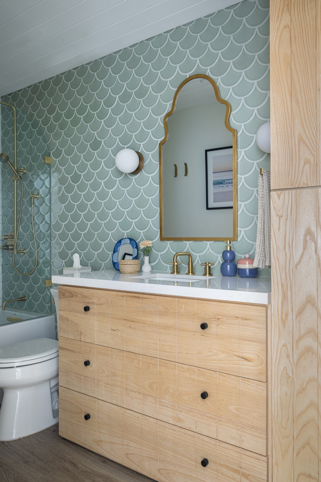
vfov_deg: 69.4
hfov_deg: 49.6
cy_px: 241
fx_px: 348
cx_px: 160
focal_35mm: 26
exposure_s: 13
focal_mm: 26
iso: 400
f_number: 7.1
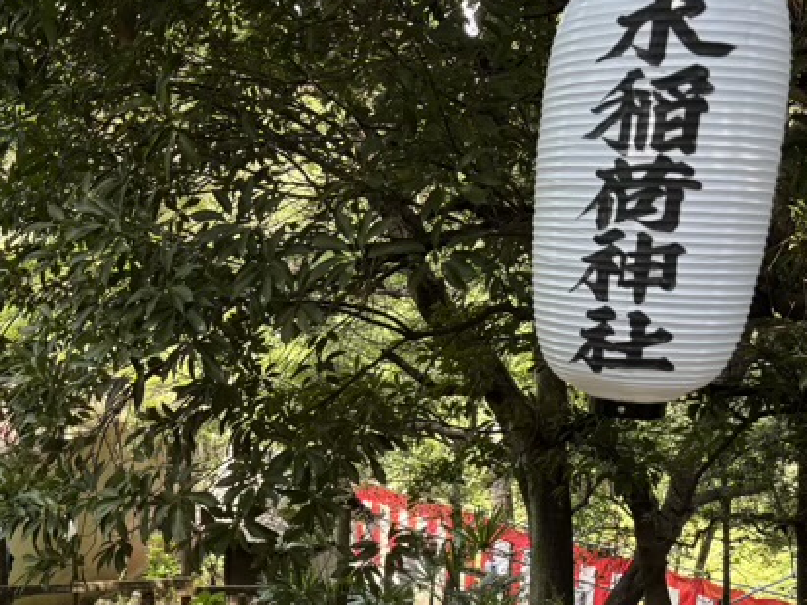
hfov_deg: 42.3
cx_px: 255
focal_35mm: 44
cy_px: 456
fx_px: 1025
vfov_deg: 32.2
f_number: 1.6
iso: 125
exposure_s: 1/109
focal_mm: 5.96
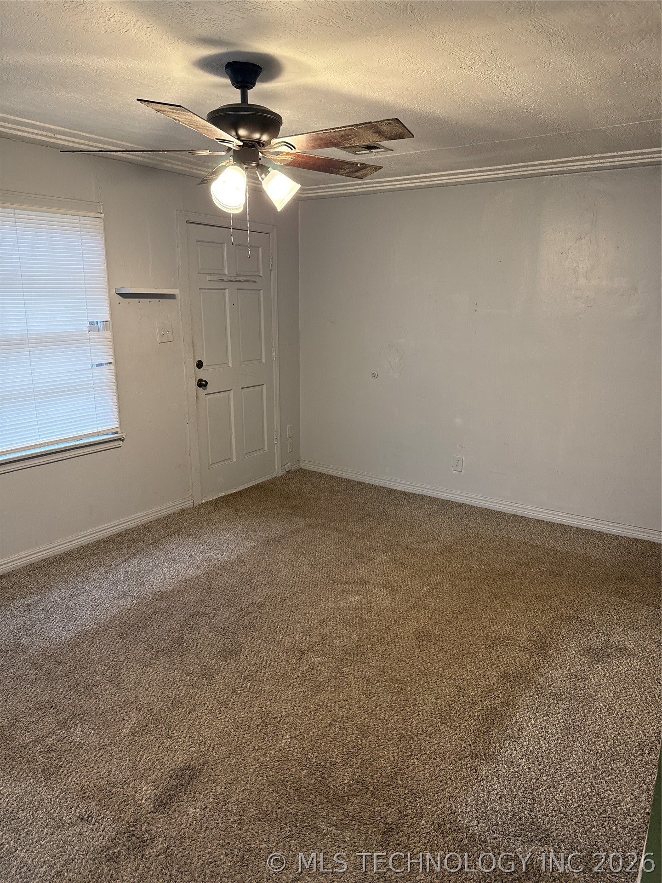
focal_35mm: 24
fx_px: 612
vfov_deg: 71.6
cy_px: 442
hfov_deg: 56.8
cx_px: 331
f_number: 1.78
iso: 320
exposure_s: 1/60
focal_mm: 6.76
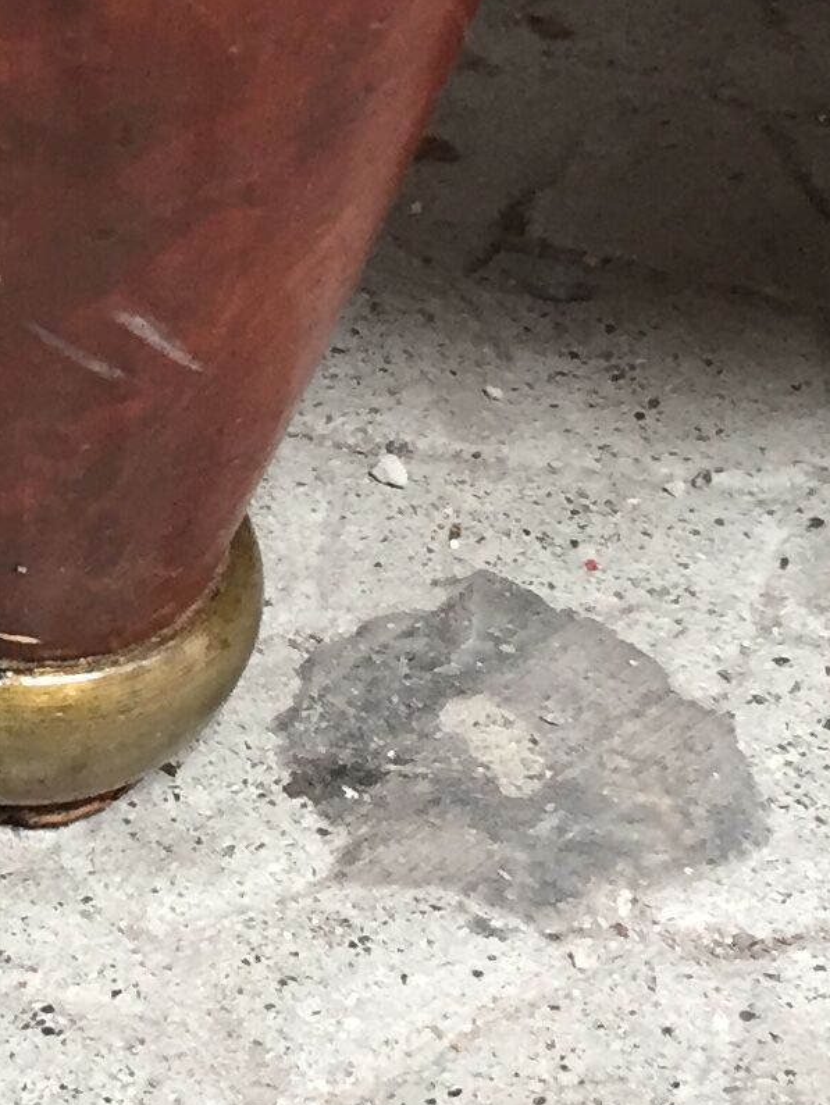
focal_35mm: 119
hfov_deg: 12.1
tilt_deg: -38.0
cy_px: 320
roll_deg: -2.1
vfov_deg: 16.5
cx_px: -260
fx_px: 3801
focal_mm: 4.15
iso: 125
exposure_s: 1/33
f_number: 2.2
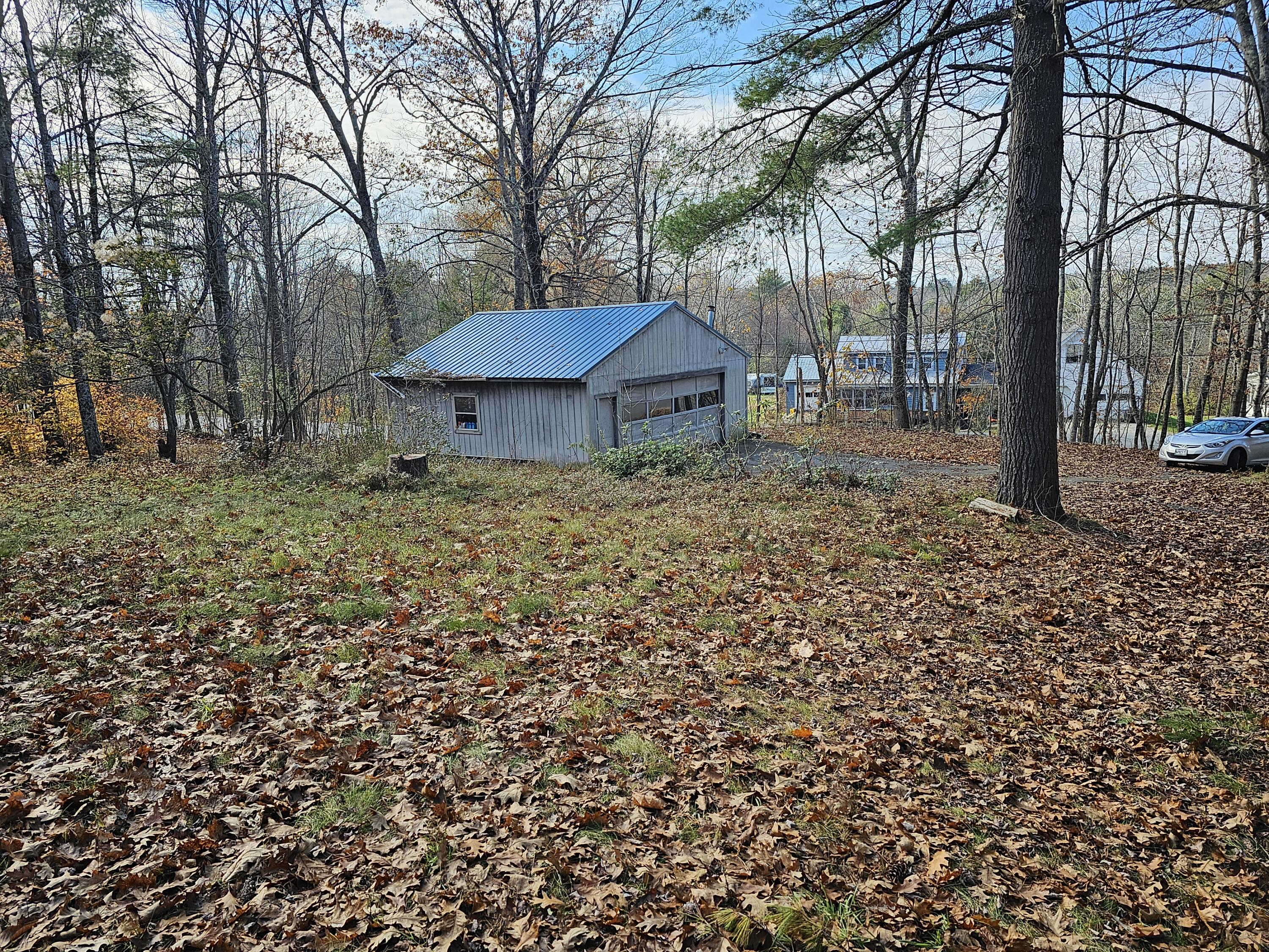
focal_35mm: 23
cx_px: 634
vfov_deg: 58.9
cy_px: 476
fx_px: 843
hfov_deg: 73.9
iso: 20
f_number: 1.7
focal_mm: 6.3
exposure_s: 1/387
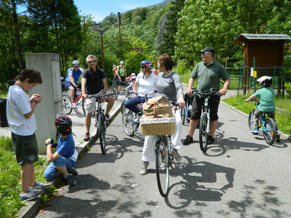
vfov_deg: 45.4
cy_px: 109
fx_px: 261
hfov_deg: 58.4
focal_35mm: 31
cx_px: 146
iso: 80
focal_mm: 5.6
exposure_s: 1/800
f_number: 3.2
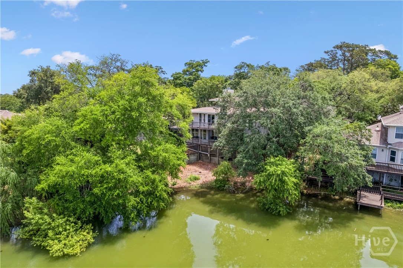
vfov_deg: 57.2
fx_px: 246
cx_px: 202
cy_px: 134
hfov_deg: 78.6
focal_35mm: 22
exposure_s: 1/1000
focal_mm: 8.38
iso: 100
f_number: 2.8
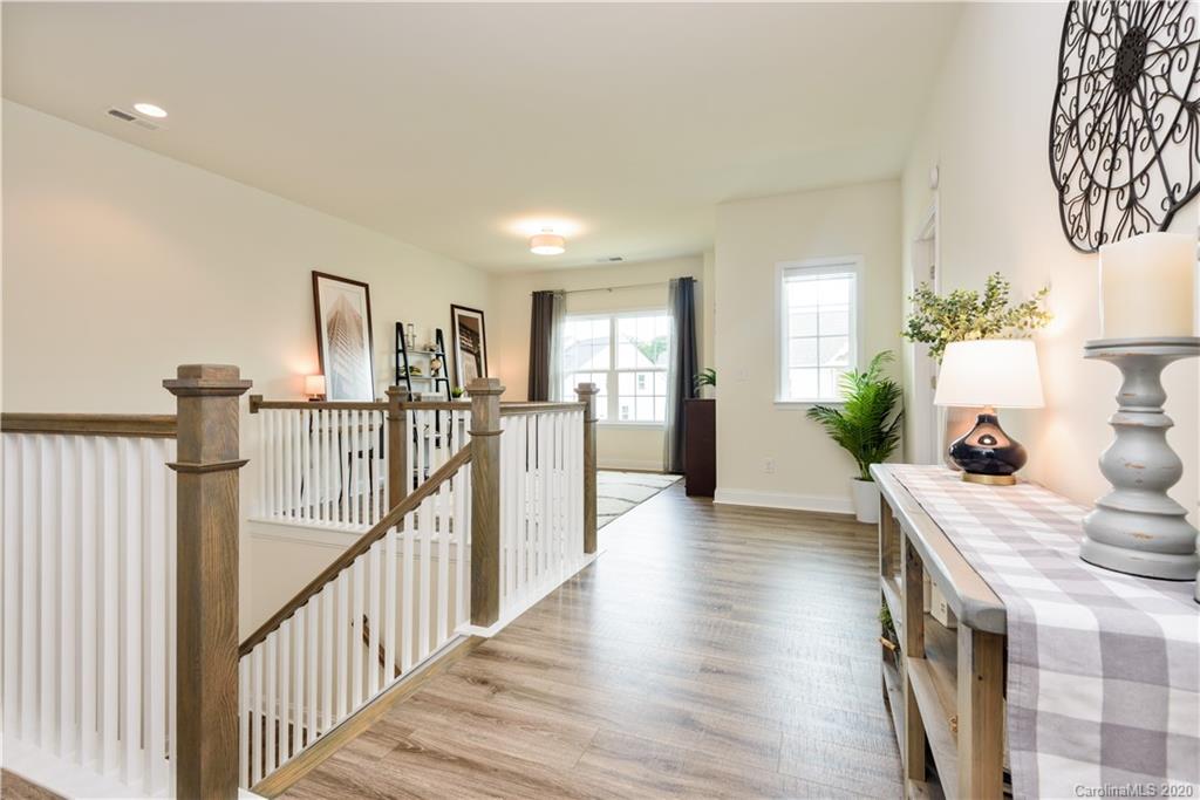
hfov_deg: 96.7
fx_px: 533
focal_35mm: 16
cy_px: 400
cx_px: 600
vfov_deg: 73.8
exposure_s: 1/8
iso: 200
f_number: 8
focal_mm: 16
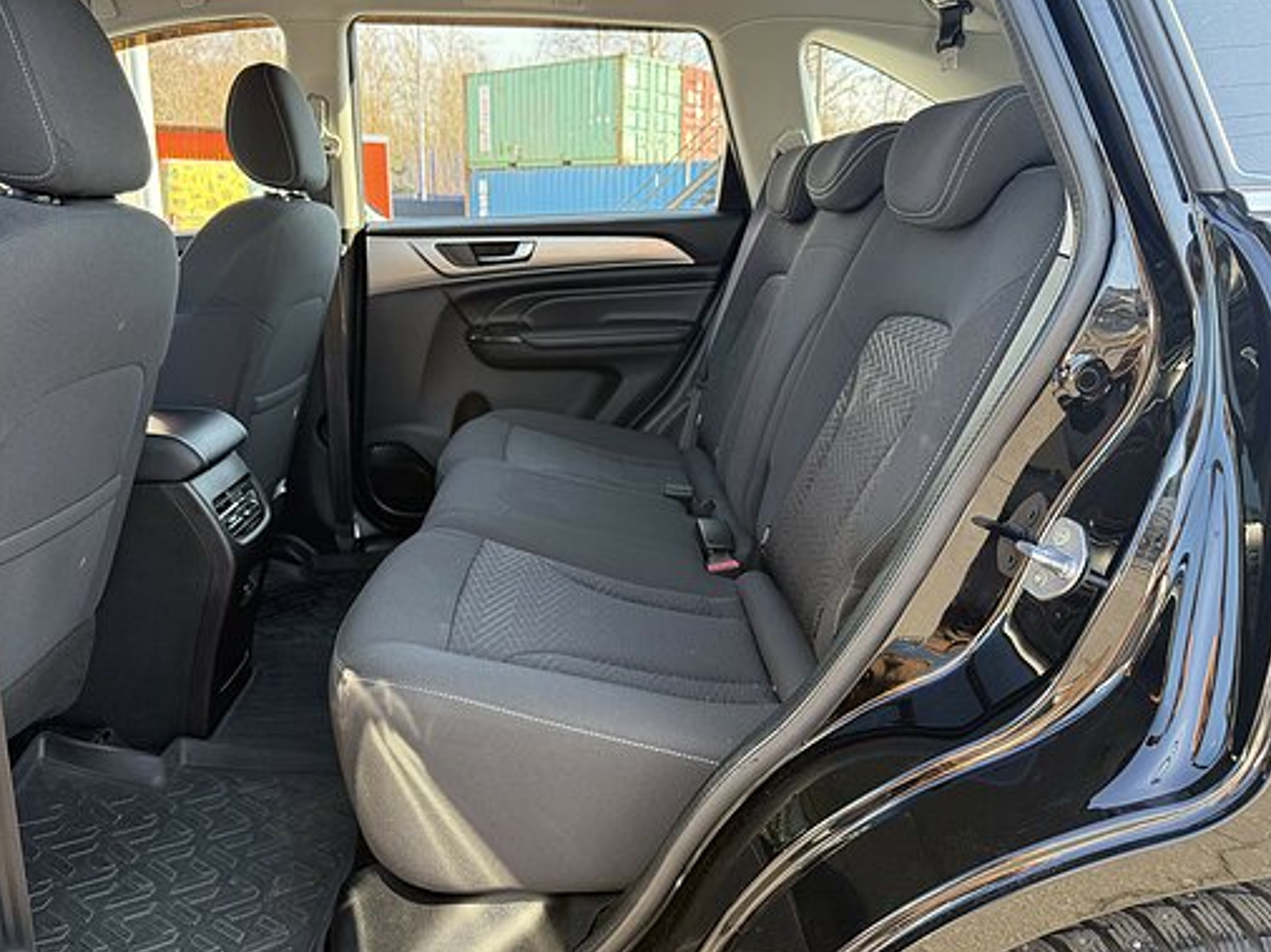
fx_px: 954
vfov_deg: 53.0
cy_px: 468
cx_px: 600
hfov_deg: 67.3
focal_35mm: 26
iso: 200
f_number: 1.78
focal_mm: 6.76
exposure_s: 1/232
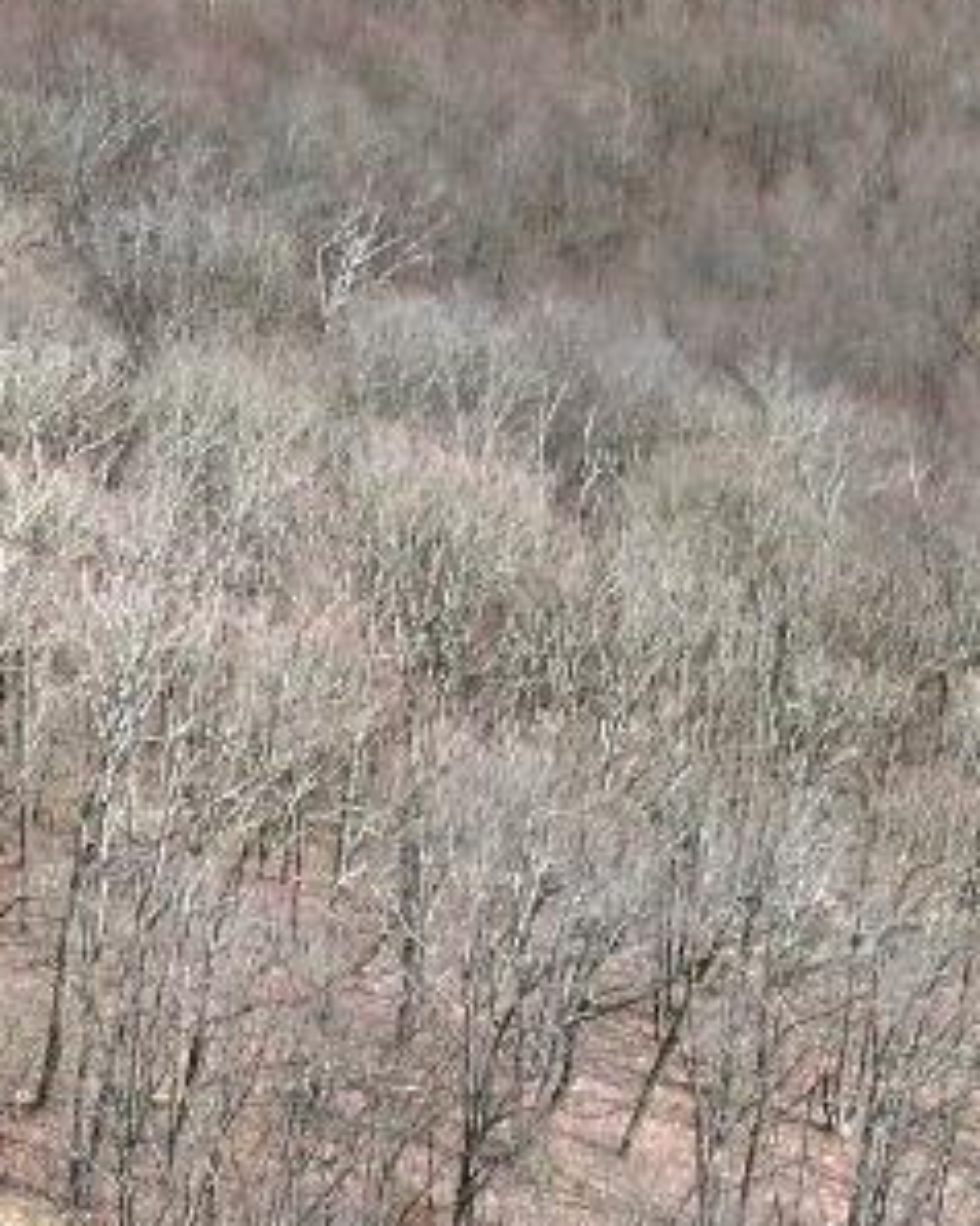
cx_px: 679
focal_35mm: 118
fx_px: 4283
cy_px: -747
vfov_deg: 14.9
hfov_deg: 13.0
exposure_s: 1/120
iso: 160
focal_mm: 12.29
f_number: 2.8
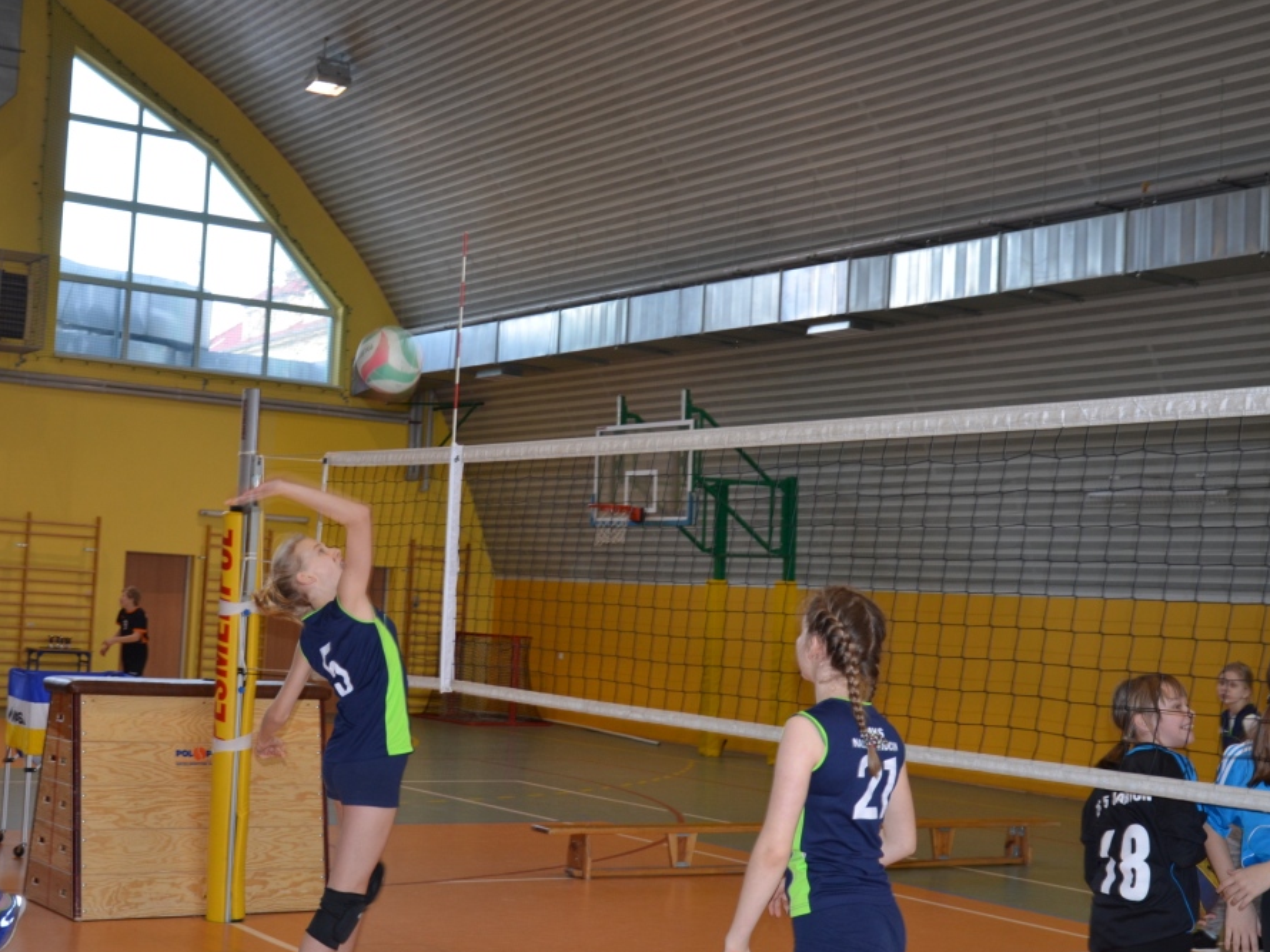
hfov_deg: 36.1
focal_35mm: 53
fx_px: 1944
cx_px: 545
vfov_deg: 27.5
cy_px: 475
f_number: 4.2
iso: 400
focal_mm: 32
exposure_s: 1/100
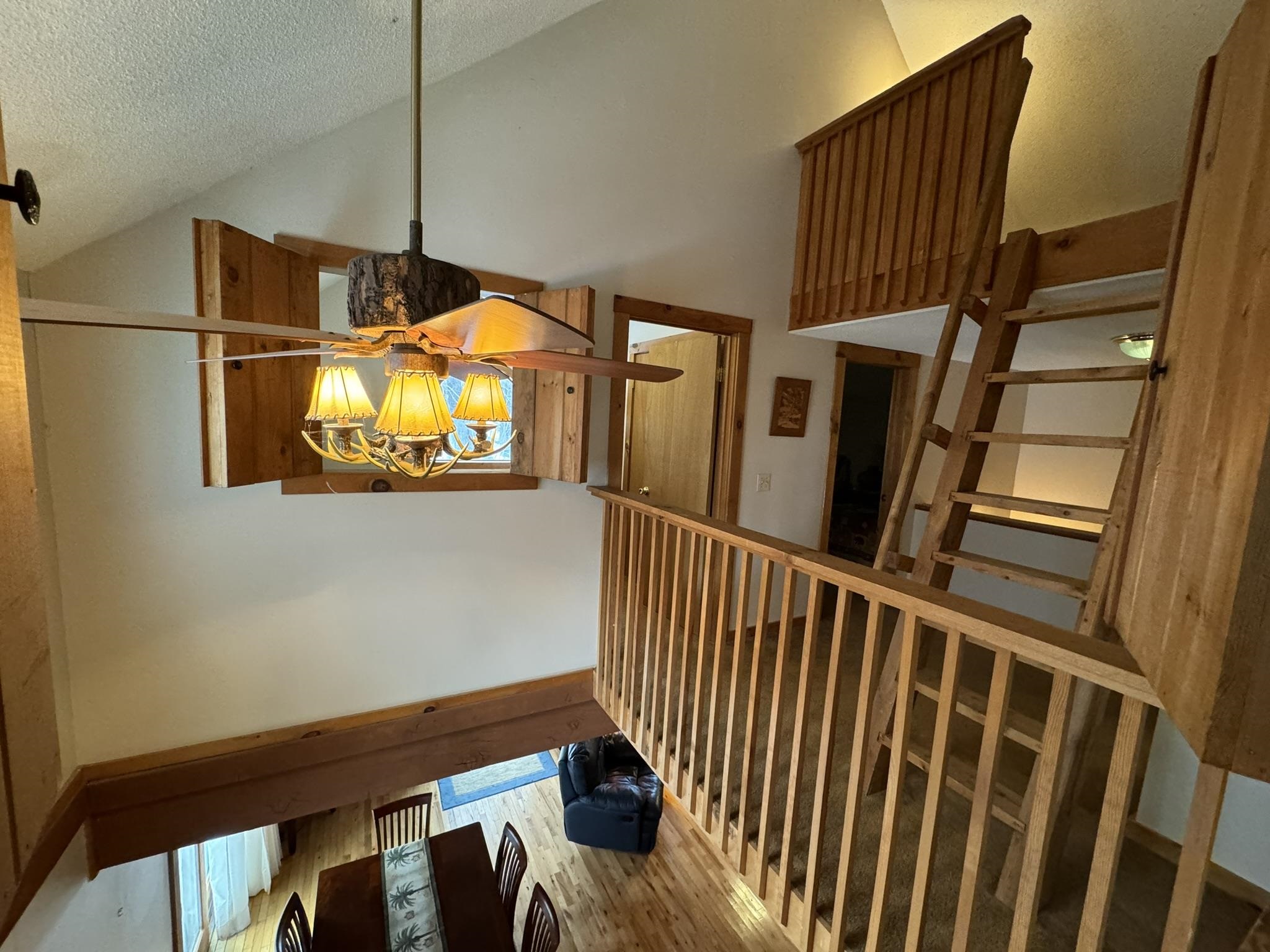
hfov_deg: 102.1
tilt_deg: -6.9
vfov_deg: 85.7
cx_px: 635
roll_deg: -3.3
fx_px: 514
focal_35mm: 14
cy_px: 476
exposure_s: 1/60
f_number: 2.2
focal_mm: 2.22
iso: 500
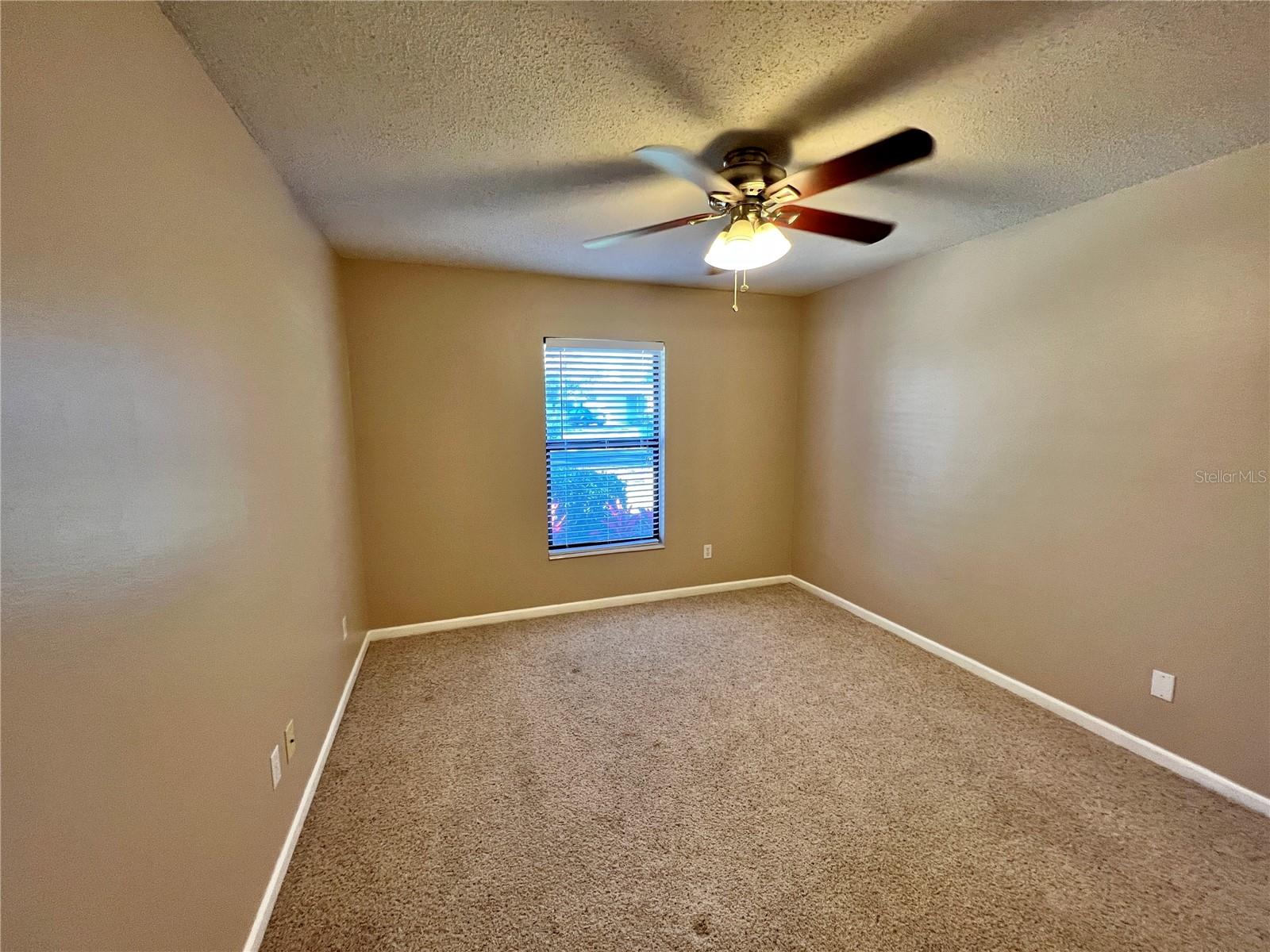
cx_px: 635
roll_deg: +0.2
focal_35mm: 13
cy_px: 476
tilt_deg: -7.0
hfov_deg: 106.2
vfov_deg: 89.9
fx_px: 477
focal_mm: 1.57
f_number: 1.8
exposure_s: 1/60
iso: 160
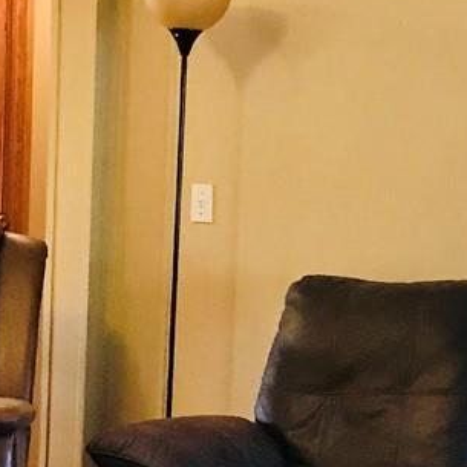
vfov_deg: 13.4
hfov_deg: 13.2
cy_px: 237
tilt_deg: -2.7
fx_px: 1984
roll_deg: -2.3
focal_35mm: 130
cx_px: 482
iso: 80
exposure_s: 1/15
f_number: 1.8
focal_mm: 3.99
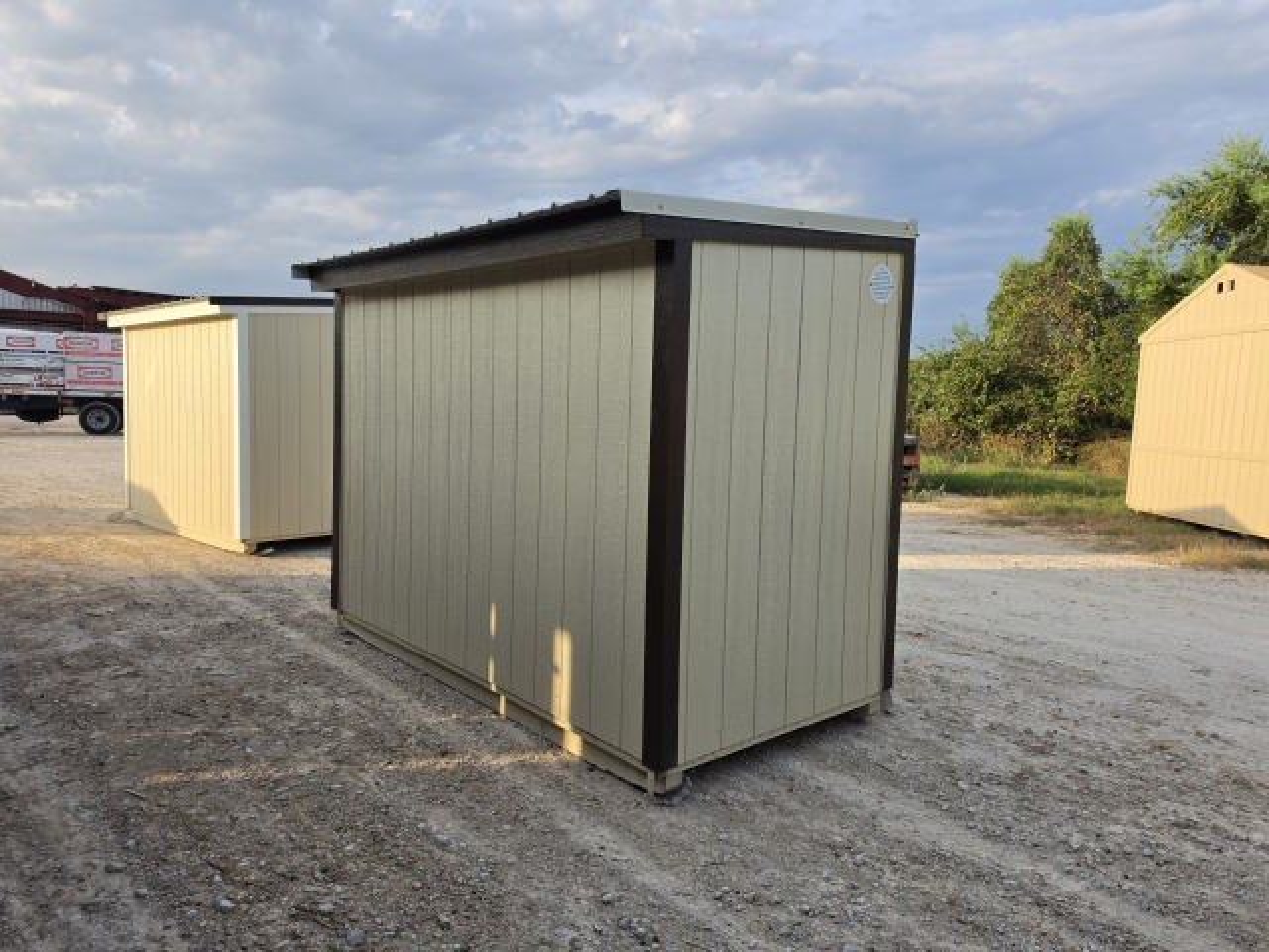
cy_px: 476
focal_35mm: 23
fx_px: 843
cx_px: 634
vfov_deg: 58.9
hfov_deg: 73.9
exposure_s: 1/2859
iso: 64
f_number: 1.4
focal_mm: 6.5
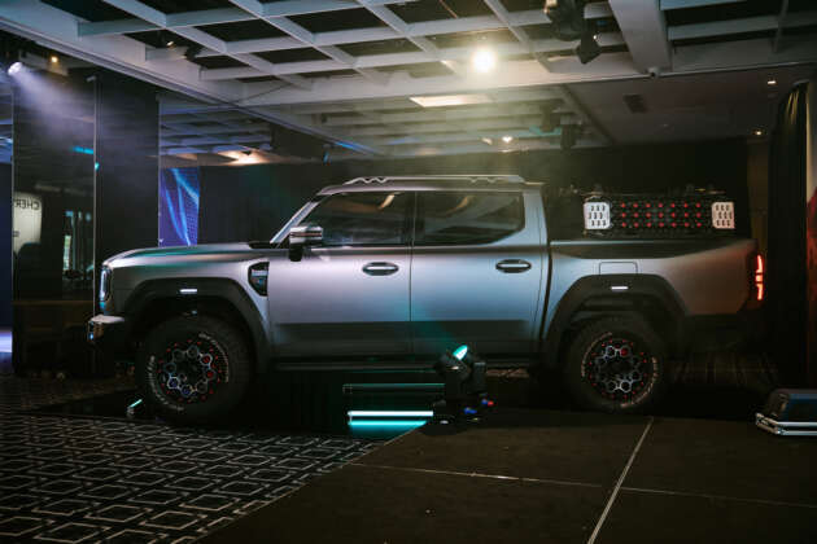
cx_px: 408
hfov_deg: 50.7
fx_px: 862
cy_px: 272
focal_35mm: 38
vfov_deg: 35.1
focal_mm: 38
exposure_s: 1/250
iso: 1250
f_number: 2.8
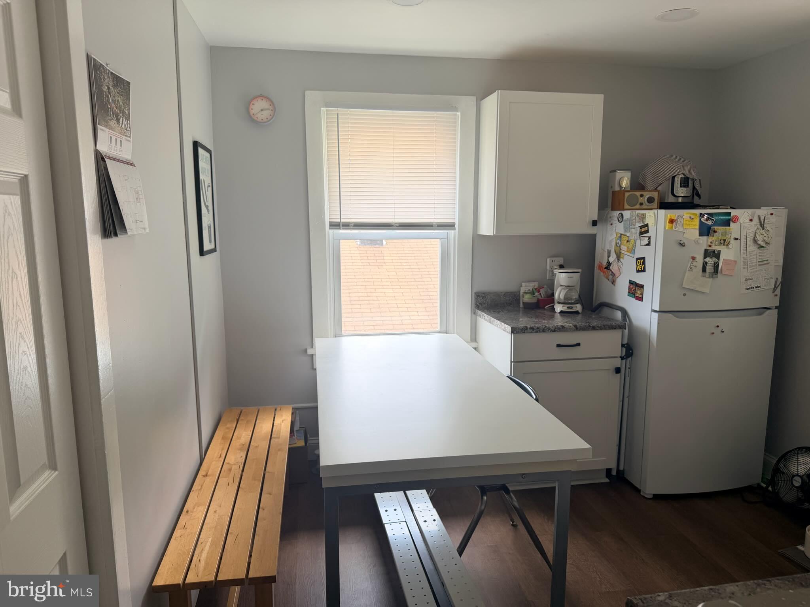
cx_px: 405
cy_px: 304
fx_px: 562
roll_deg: +1.1
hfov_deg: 71.6
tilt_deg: -8.9
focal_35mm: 24
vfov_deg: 56.8
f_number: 1.78
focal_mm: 6.76
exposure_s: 1/176
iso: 80
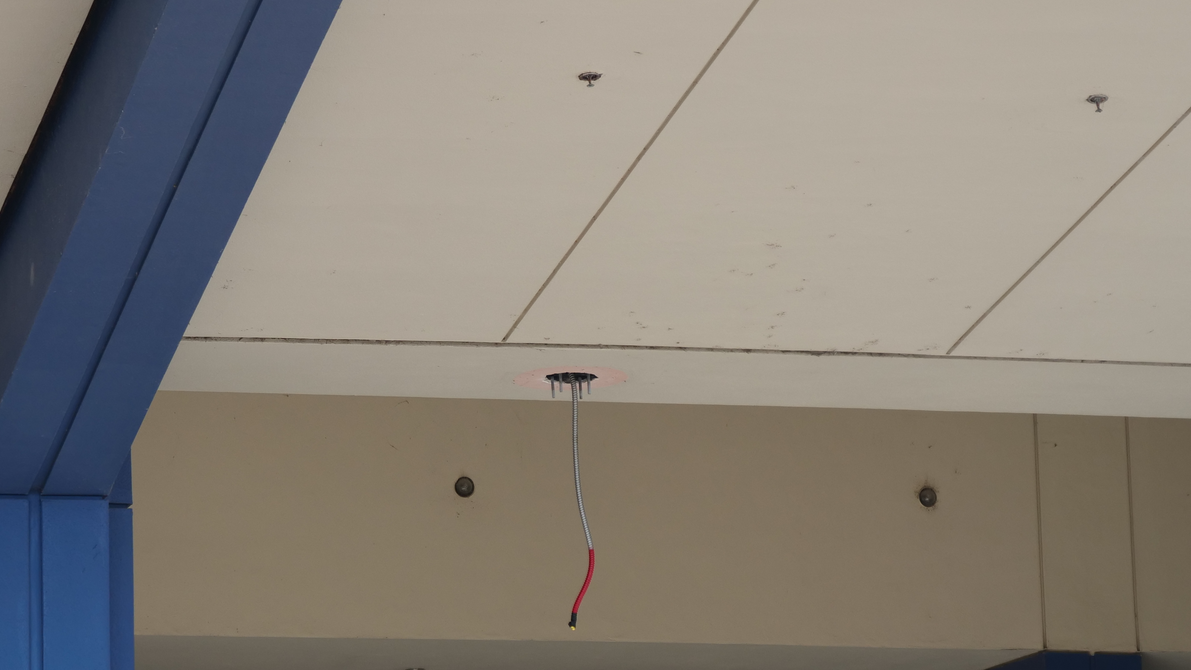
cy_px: 456
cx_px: 576
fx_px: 6190
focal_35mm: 196
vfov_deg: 6.2
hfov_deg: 11.0
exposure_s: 1/500
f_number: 4
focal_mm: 60
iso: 200
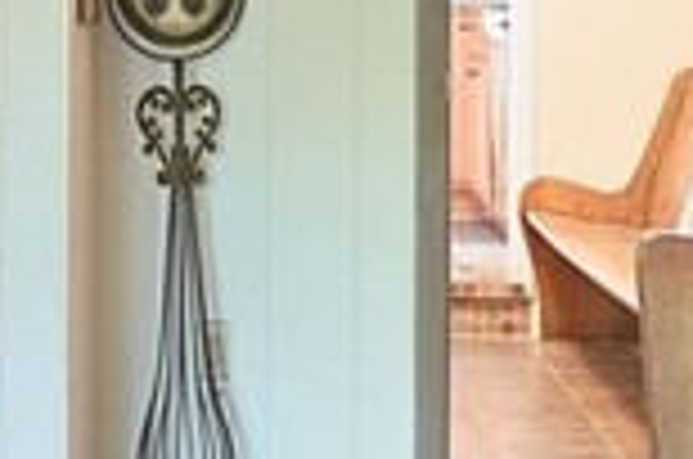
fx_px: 2171
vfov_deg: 11.9
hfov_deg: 17.1
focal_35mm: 113
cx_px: -207
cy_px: 2
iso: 400
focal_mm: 16
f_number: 7.1
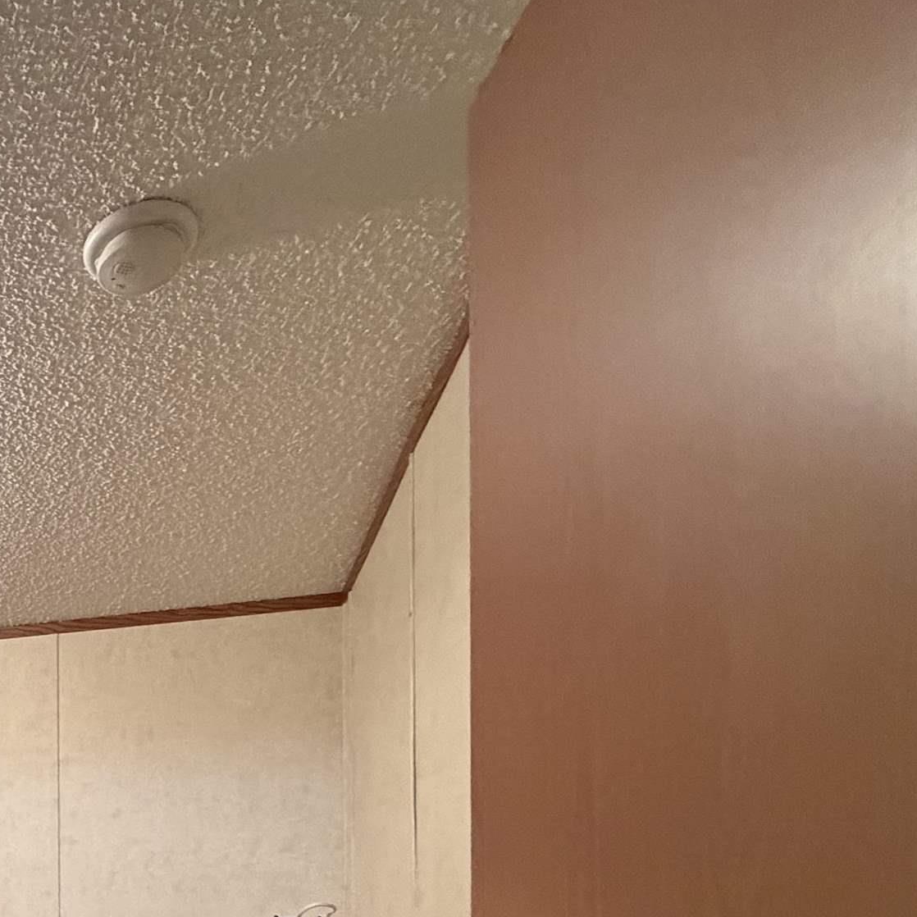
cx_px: -282
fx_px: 1019
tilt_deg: +2.3
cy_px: 871
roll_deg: +1.3
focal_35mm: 34
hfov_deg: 34.2
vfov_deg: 43.1
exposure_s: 1/60
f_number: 2.2
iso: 640
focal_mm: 2.22
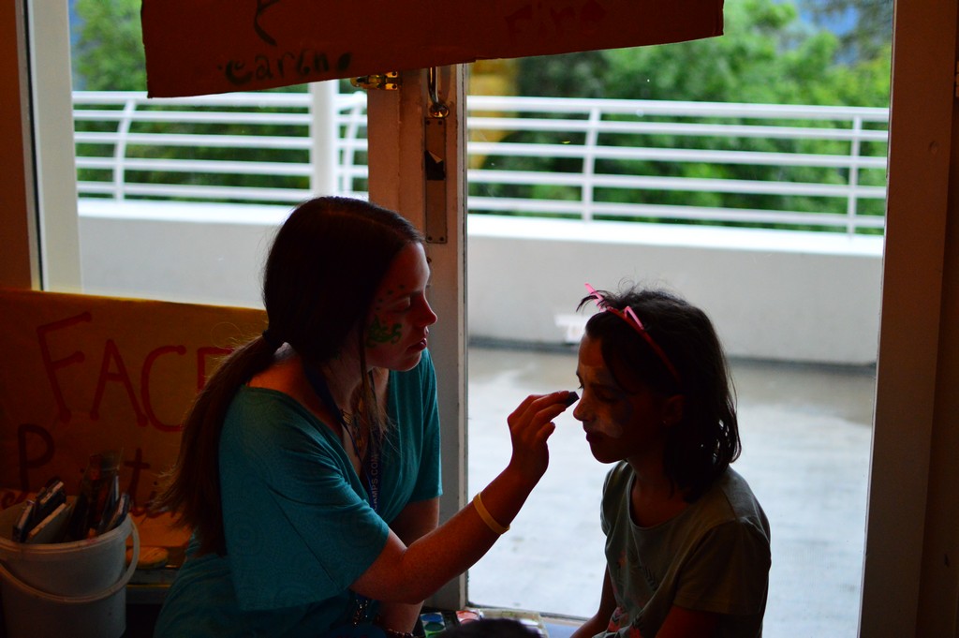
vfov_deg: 25.7
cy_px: 319
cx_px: 480
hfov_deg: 37.9
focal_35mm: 52
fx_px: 1397
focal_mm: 35
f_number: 1.8
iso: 1600
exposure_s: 1/125
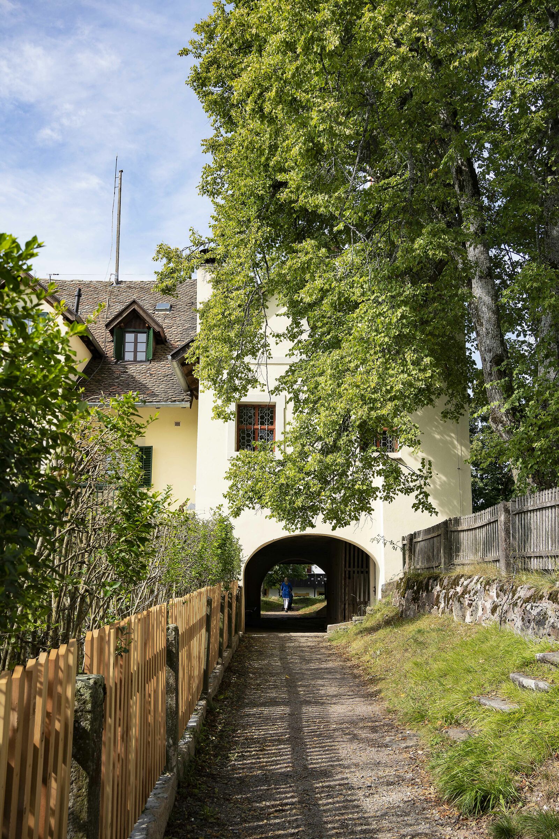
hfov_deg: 37.9
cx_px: 280
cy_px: 420
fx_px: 815
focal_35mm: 35
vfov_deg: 54.4
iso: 400
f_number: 9
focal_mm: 35
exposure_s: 1/320
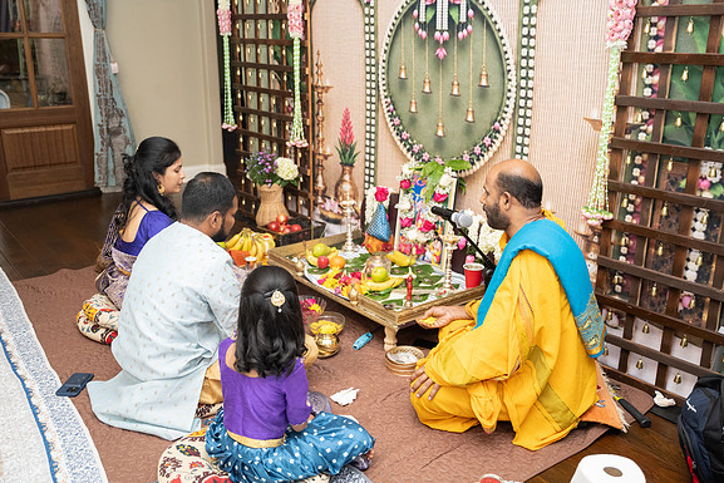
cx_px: 363
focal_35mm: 33
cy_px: 242
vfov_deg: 40.0
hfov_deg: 57.2
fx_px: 664
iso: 1000
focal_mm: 32
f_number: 2.8
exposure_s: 1/160
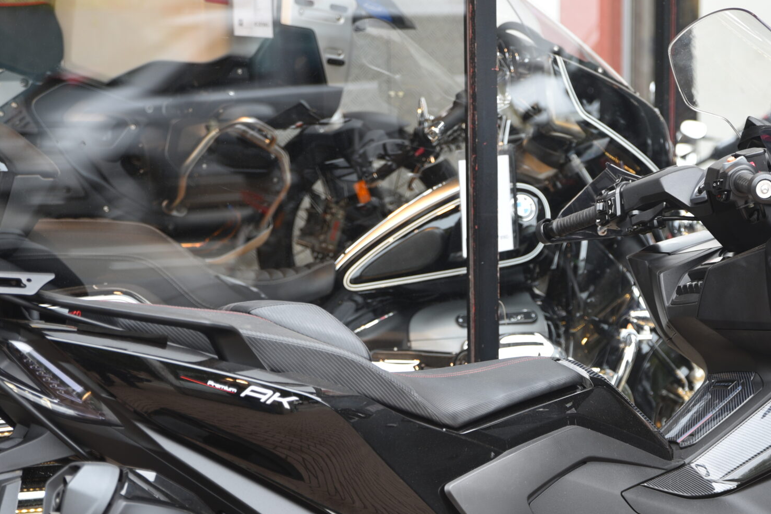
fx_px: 2313
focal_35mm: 108
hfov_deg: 18.9
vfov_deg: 12.6
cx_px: 511
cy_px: 432
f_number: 2.8
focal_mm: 62
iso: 100
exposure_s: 1/25
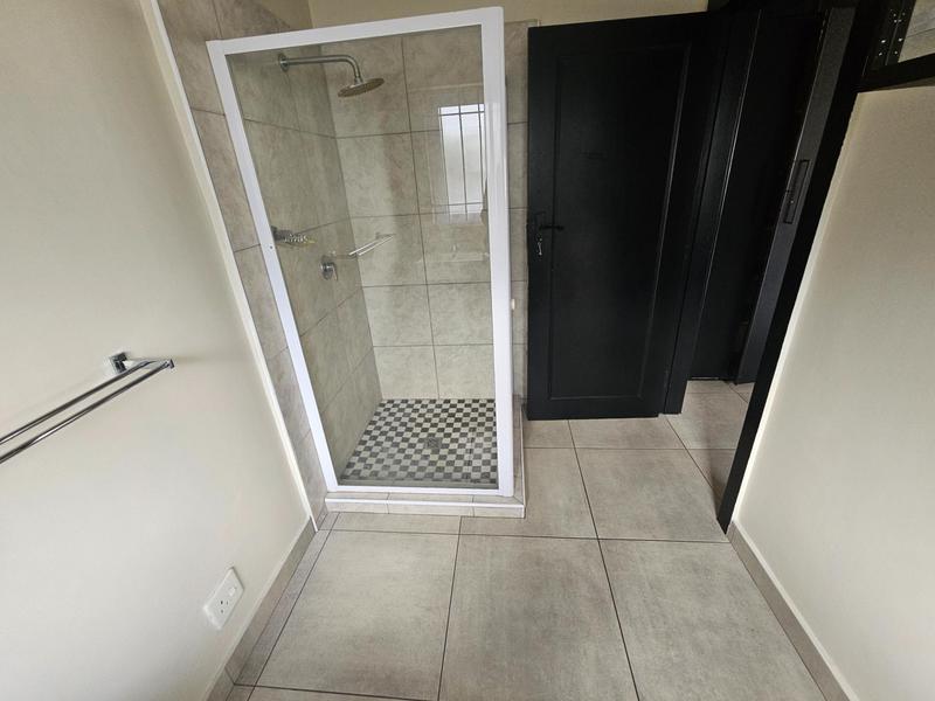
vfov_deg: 89.9
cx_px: 468
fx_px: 351
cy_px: 350
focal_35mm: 13
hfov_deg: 106.2
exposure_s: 1/50
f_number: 2.2
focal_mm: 2.2
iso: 320
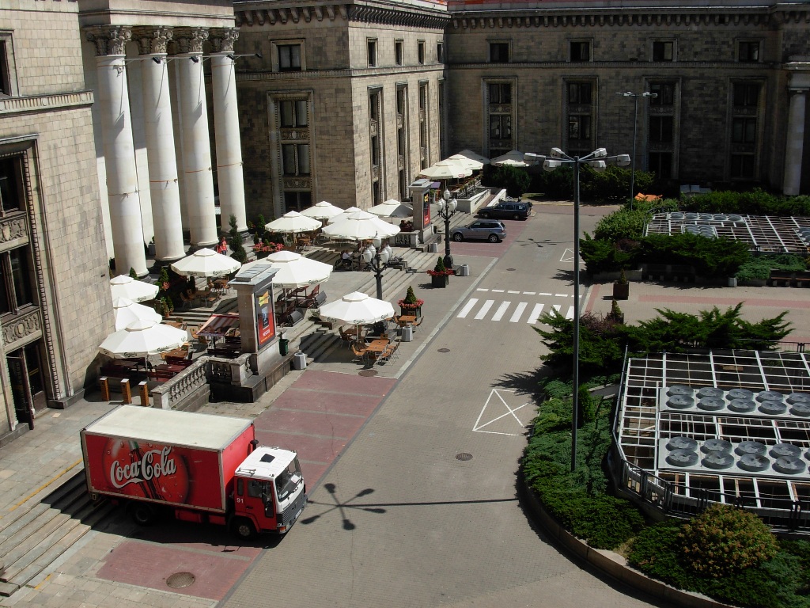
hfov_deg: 49.0
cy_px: 304
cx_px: 405
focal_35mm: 38
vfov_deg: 37.7
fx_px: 889
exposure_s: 1/745
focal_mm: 6.3
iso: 79
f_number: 4.9
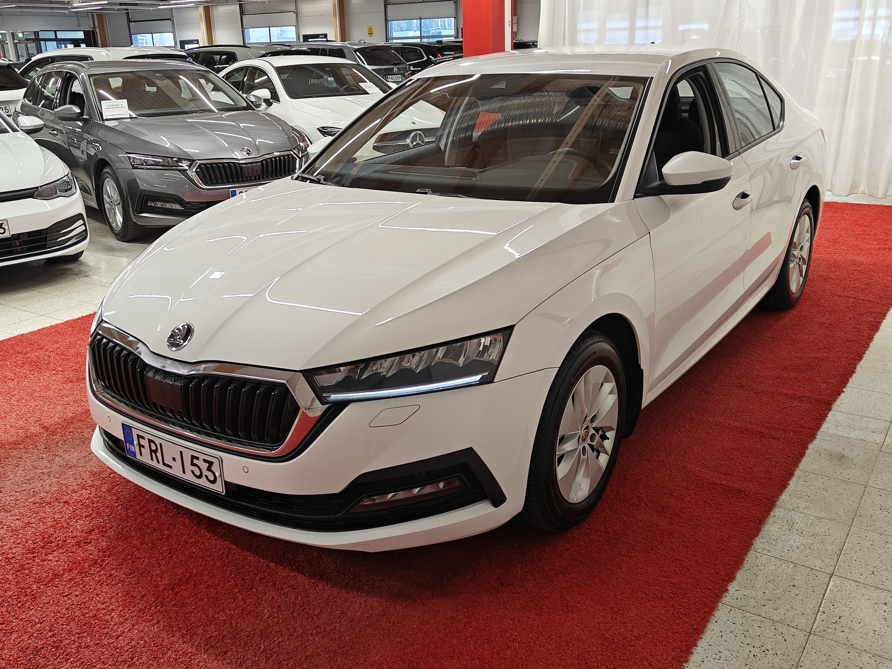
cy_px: 334
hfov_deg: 56.8
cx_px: 446
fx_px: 825
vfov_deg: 44.2
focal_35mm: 32
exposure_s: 1/80
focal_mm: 5.59
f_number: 1.8
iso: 64
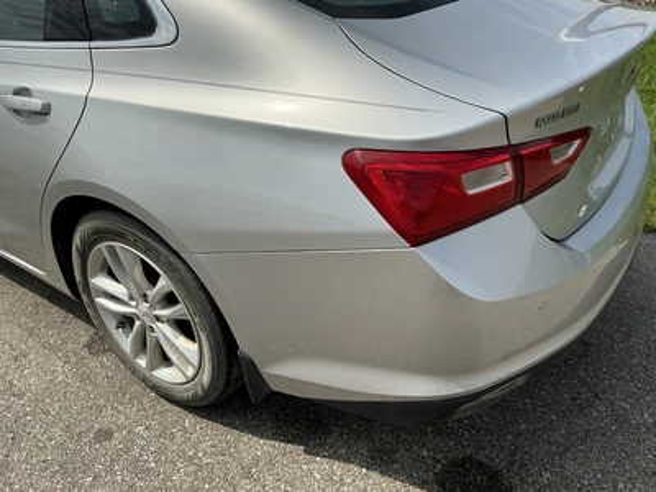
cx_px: 328
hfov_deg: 63.4
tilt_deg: -32.2
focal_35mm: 28
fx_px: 531
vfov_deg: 49.7
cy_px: 246
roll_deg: +1.2
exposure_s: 1/3788
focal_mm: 3
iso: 25
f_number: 1.8
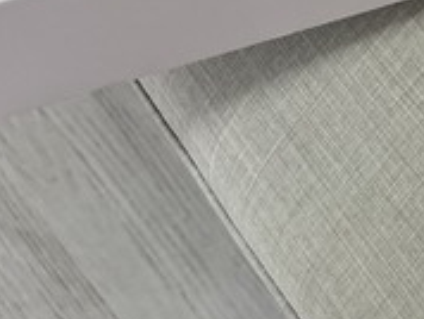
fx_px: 1288
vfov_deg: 12.6
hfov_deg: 16.3
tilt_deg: -49.4
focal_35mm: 105
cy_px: -300
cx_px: 712
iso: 100
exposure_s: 1/120
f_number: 1.6
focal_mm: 5.1
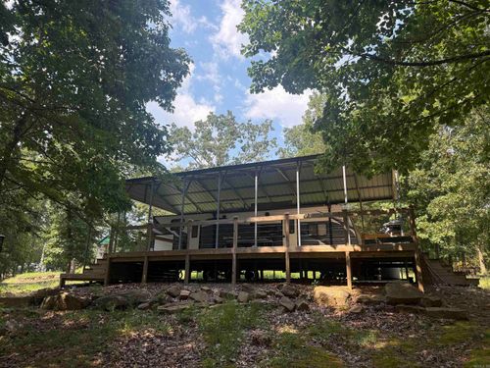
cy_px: 184
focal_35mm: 24
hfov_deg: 71.6
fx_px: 340
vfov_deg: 56.8
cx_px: 245
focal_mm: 6.76
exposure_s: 1/1250
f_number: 1.78
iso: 100
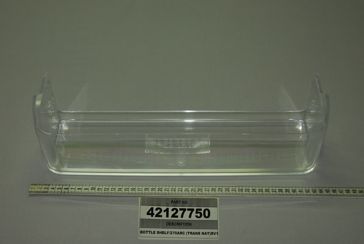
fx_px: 577
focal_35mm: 57
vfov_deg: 23.8
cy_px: 122
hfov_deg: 35.0
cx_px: 182
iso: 200
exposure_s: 1/80
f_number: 3.5
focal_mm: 38
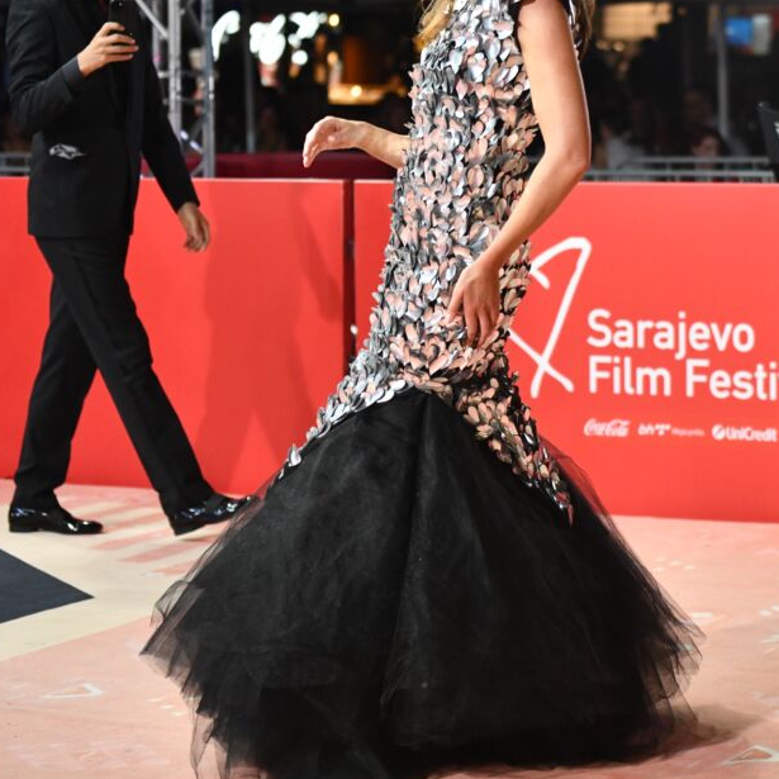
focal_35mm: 116
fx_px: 2953
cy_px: 305
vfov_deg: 15.0
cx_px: 622
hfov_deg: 14.9
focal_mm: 70
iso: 2500
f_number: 2.8
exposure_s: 1/1250
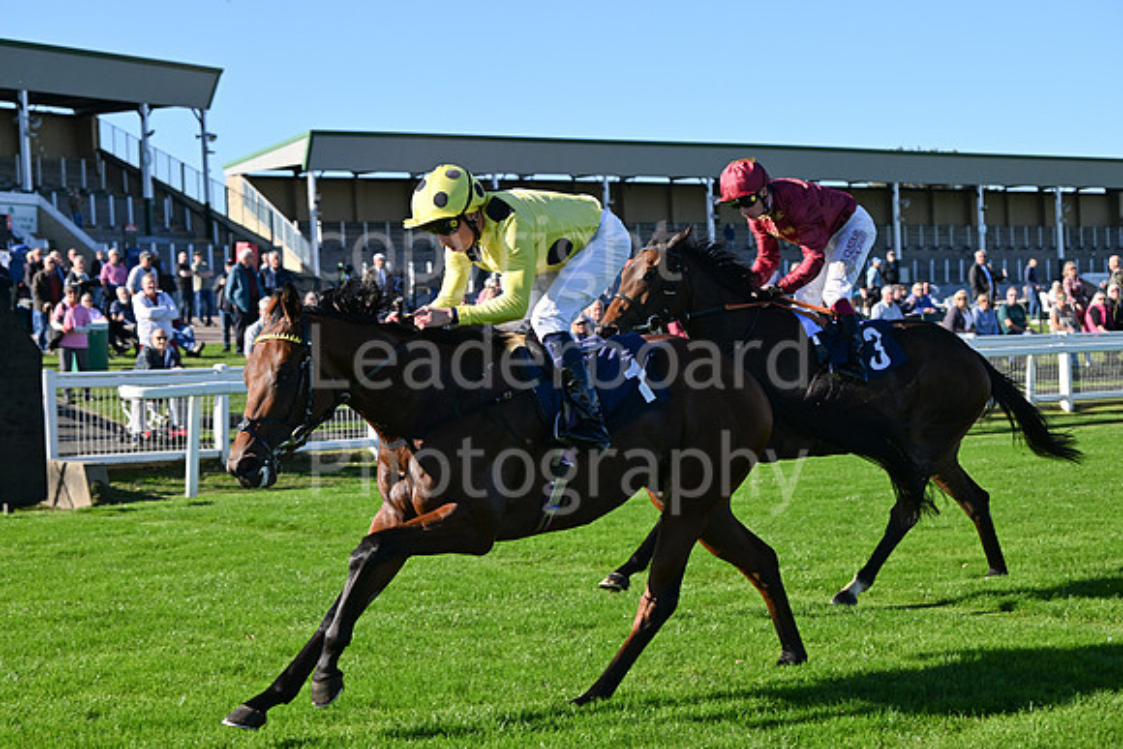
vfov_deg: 19.5
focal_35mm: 70
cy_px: 374
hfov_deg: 28.8
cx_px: 562
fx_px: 2184
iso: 400
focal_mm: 70
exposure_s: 1/1600
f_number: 5.6
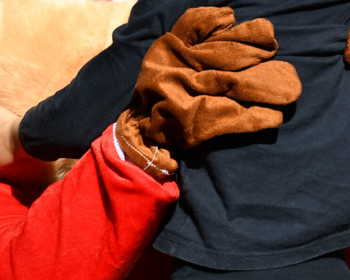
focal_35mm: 271
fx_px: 2807
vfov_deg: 5.7
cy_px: 211
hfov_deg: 7.1
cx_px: 163
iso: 160
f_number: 8
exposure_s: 1/500
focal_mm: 75
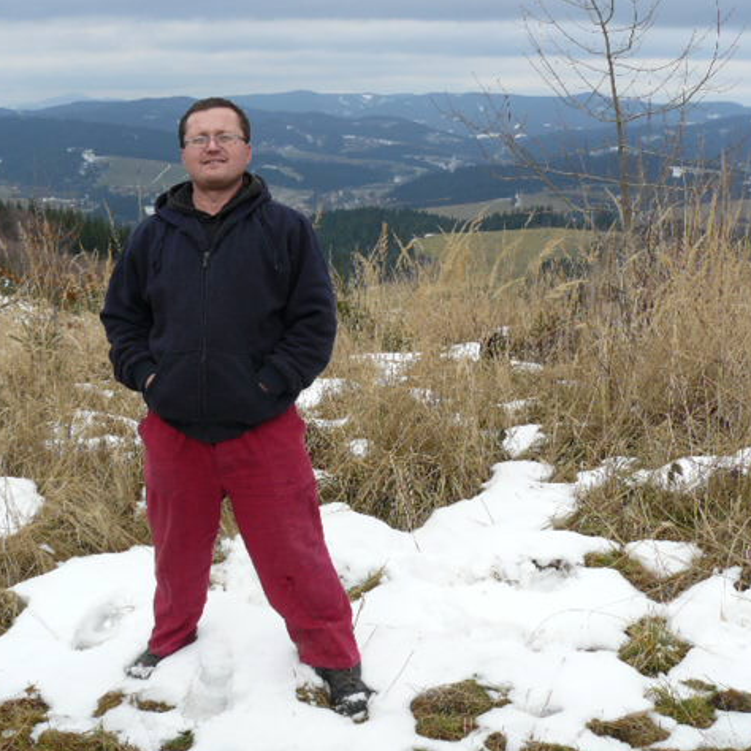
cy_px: 376
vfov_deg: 39.2
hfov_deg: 39.1
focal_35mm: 43
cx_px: 312
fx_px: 1055
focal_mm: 6
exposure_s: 1/100
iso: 100
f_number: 4
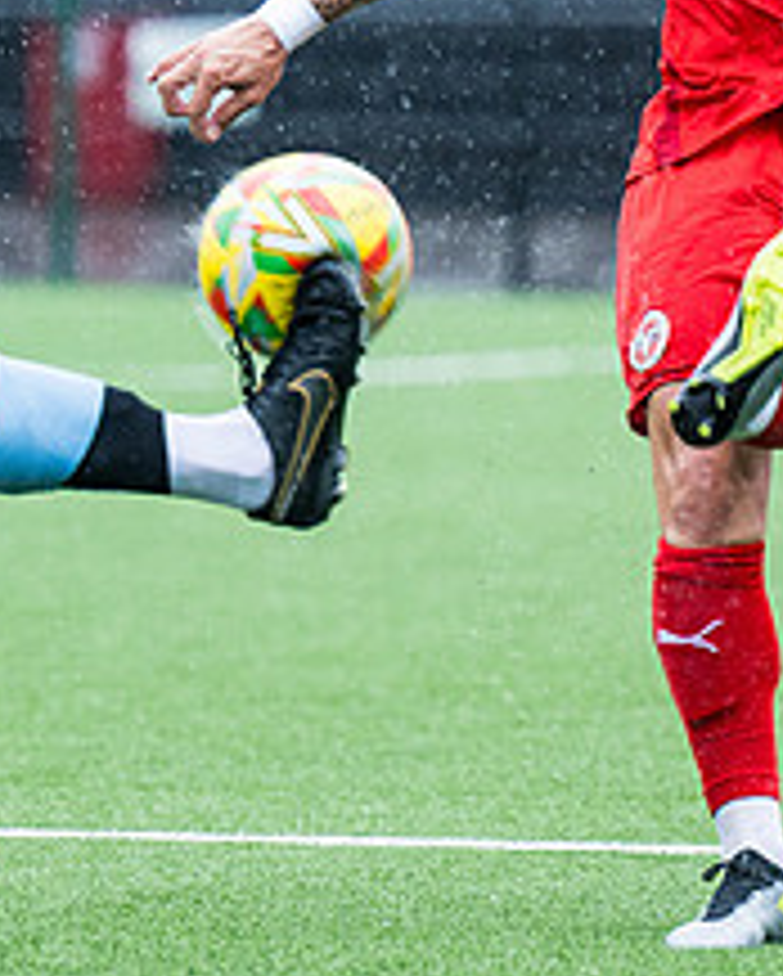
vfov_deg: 2.6
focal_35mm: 733
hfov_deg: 2.1
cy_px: 199
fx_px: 21203
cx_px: 352
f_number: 4
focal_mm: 230
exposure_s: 1/1250
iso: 800
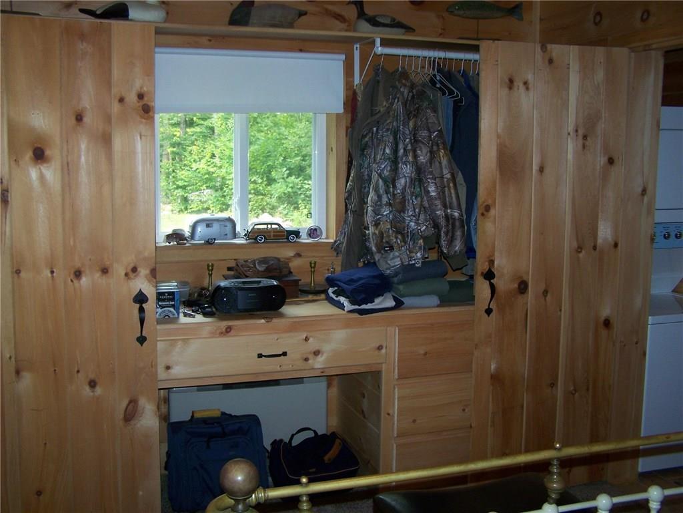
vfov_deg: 37.7
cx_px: 342
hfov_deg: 49.0
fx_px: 750
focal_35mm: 38
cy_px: 256
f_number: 2.8
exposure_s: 1/60
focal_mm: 6.3
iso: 80
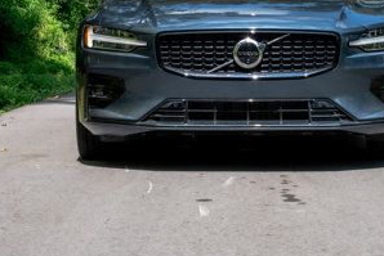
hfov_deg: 15.9
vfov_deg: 10.6
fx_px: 1377
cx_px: 249
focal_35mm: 129
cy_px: 44
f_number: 14
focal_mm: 60
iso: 500
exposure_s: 1/500
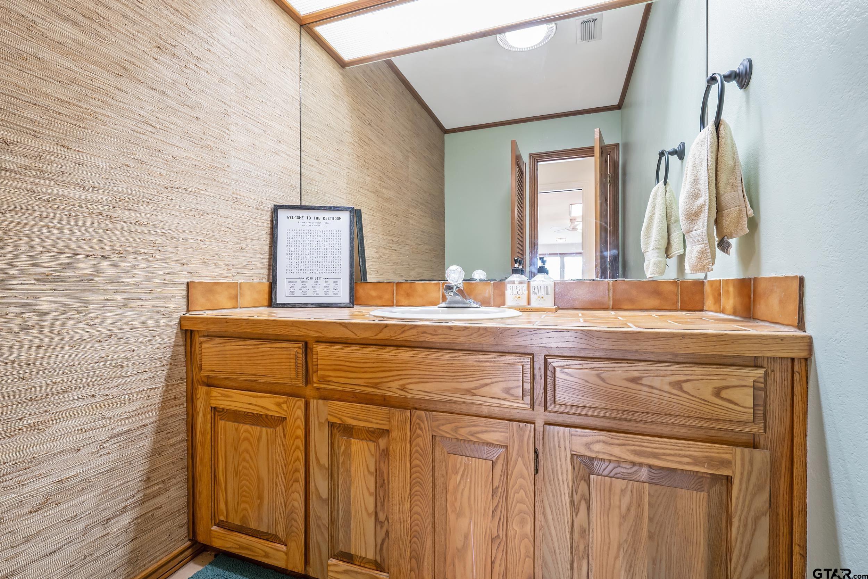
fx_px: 386
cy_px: 290
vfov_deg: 73.8
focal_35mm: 16
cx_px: 434
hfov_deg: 96.7
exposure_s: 1/5
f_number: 8
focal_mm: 16
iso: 800
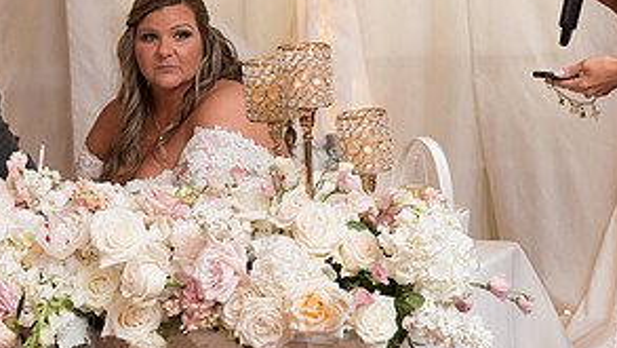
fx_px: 1898
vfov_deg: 10.3
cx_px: 493
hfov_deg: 18.3
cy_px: -47
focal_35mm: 116
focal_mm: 56
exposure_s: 1/125
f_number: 5
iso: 1250
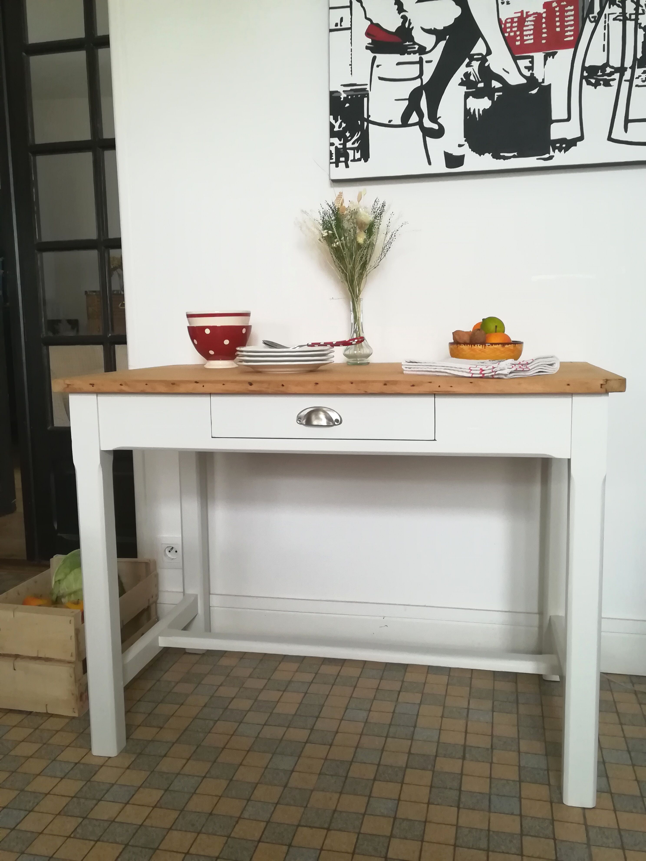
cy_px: 430
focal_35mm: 30
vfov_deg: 60.0
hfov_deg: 46.8
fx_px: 746
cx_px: 323
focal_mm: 3.83
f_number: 2.2
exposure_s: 1/24
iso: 400
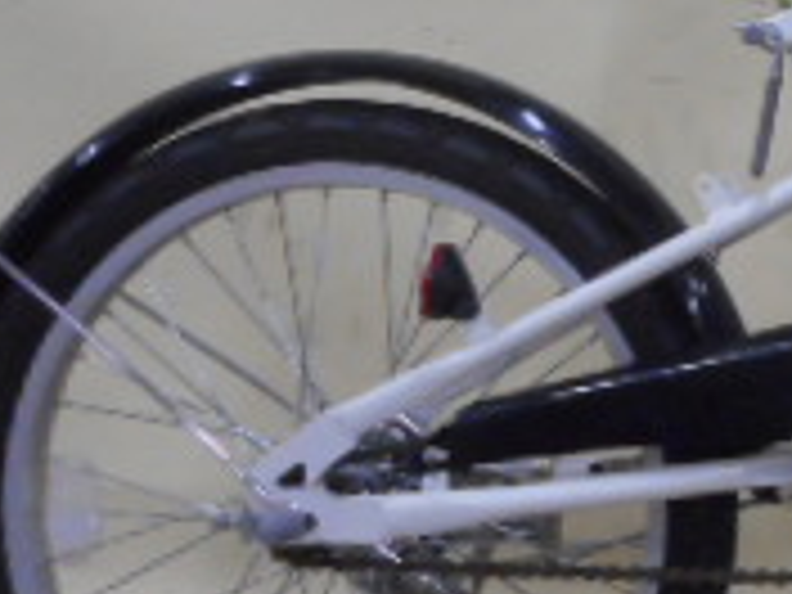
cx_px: 1152
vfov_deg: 16.0
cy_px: 27
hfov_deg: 19.1
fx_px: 2082
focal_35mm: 91
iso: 400
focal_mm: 4.5
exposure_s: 1/25
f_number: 3.7
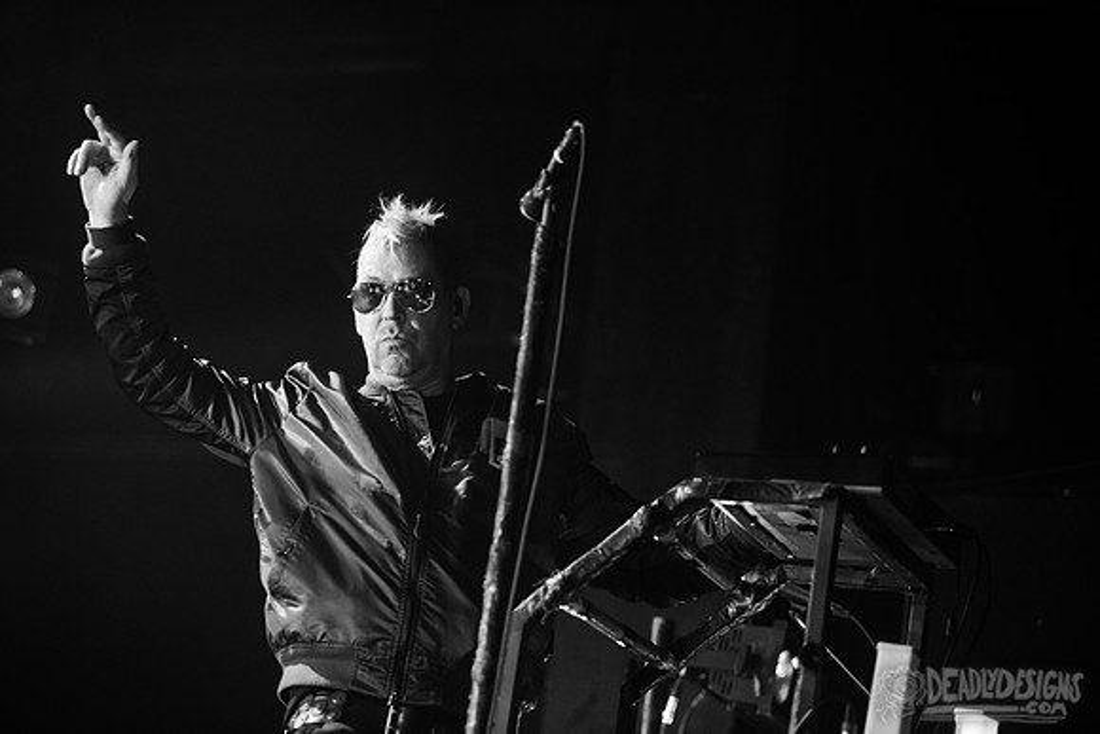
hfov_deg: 16.4
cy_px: 367
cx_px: 550
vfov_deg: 11.0
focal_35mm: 125
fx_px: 3820
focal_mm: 125
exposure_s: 1/400
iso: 3200
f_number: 3.2
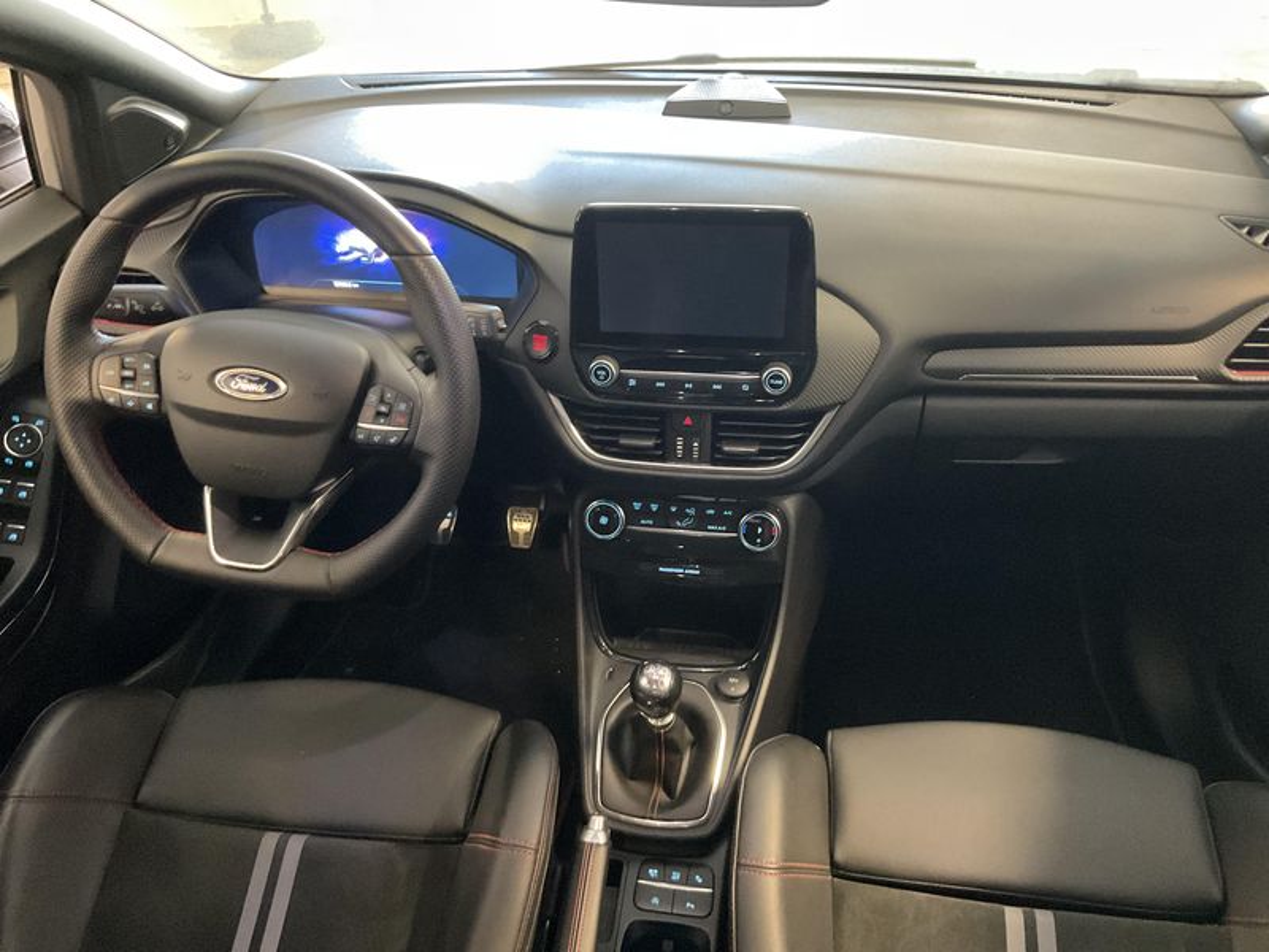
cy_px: 476
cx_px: 634
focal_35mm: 29
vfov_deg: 48.2
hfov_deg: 61.7
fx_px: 1063
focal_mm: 3
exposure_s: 1/25
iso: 400
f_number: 1.8
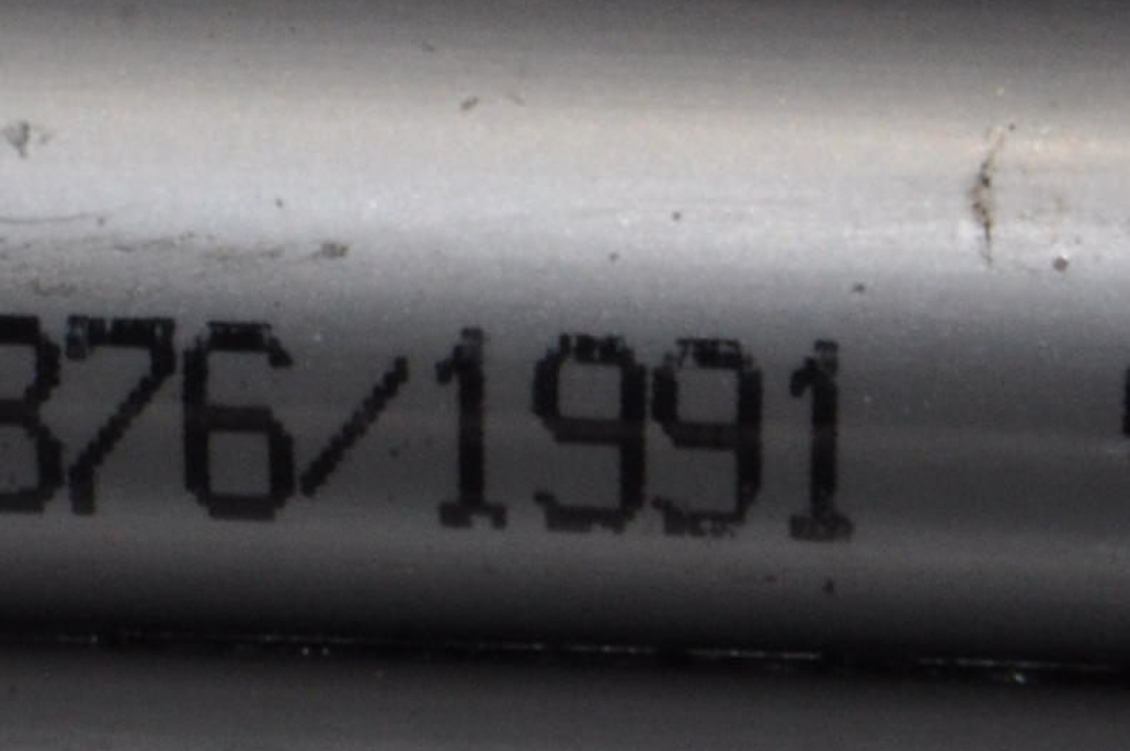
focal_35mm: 853
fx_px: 26732
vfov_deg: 1.6
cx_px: 297
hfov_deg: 2.4
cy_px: -613
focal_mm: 105
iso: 500
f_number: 36
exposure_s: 1/200
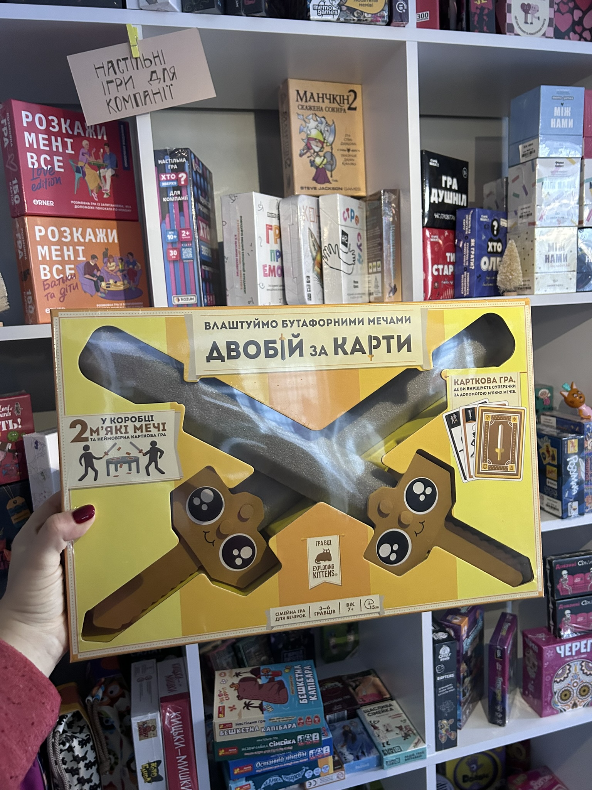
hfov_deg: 53.1
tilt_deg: -8.7
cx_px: 296
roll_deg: +3.8
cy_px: 395
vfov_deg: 67.3
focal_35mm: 26
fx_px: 593
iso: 500
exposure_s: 1/60
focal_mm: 5.7
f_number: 1.5
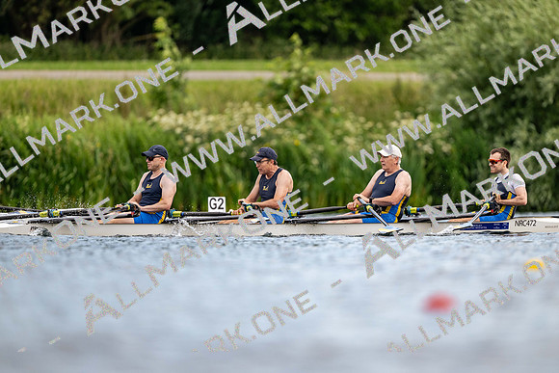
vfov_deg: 2.3
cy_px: 186
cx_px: 280
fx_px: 9318
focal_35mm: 600
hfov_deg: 3.4
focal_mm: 600
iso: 500
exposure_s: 1/2500
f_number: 4
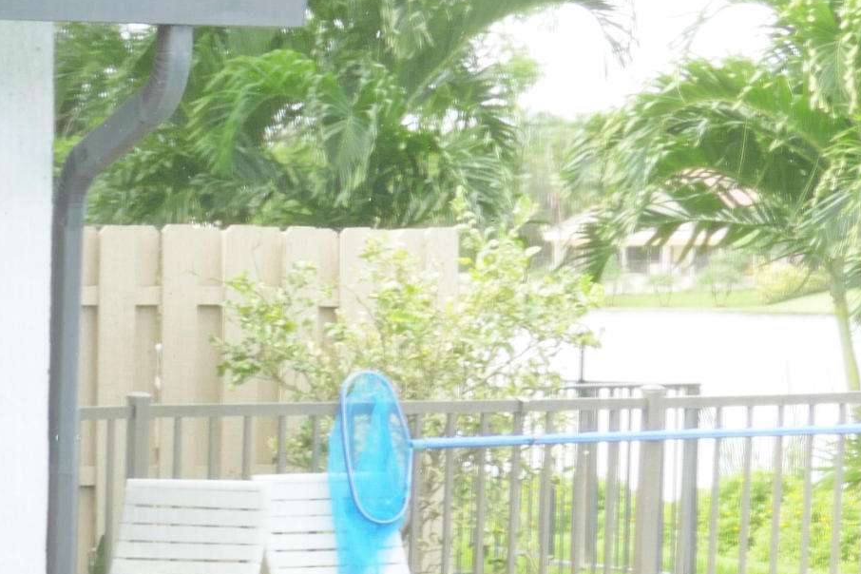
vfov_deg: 9.1
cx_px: -493
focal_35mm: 149
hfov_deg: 12.9
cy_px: 702
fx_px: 3563
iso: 125
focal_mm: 16.24
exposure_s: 1/100
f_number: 3.2
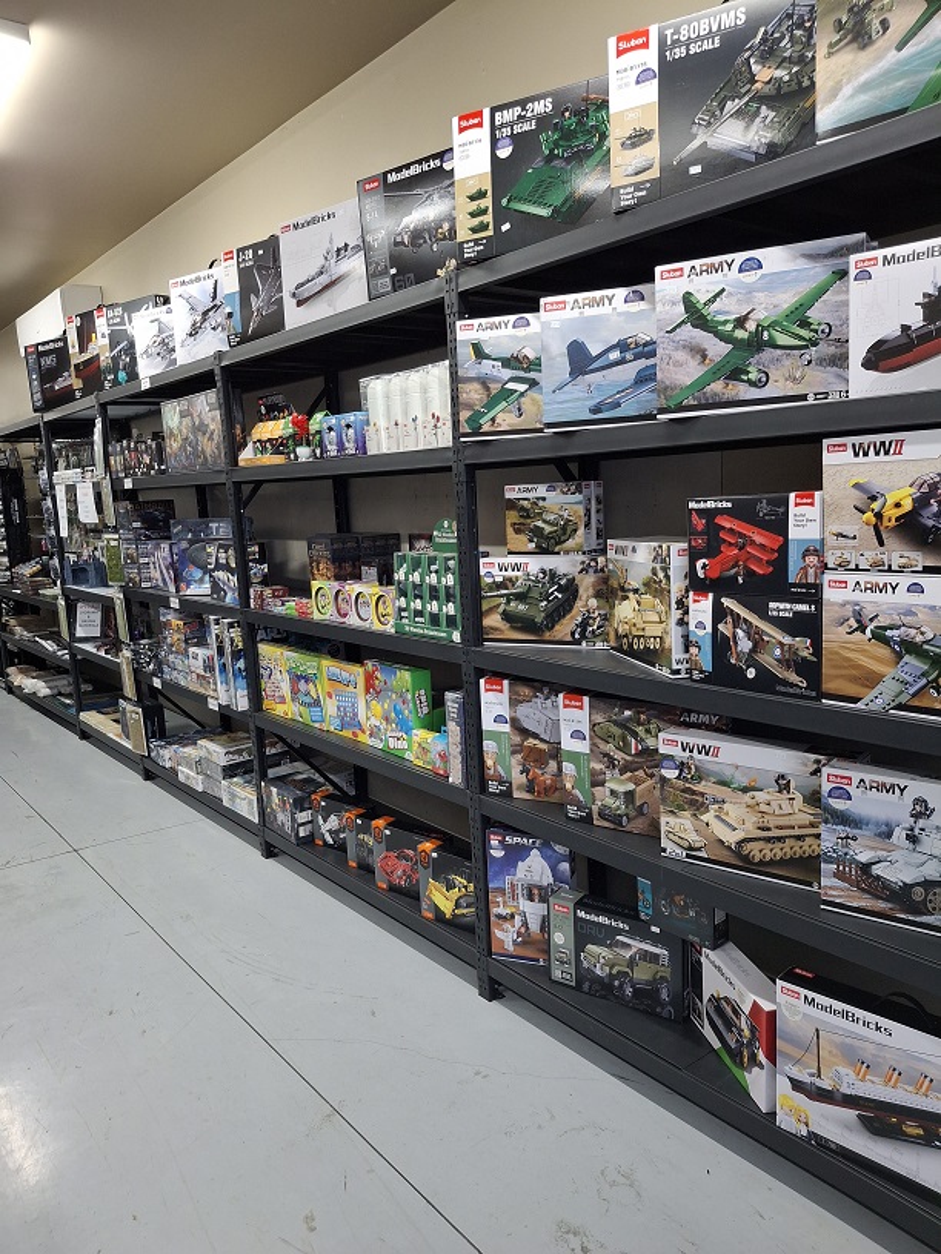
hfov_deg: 54.9
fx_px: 906
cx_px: 470
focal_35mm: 25
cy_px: 627
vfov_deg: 69.4
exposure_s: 1/50
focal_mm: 4.69
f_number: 1.8
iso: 200
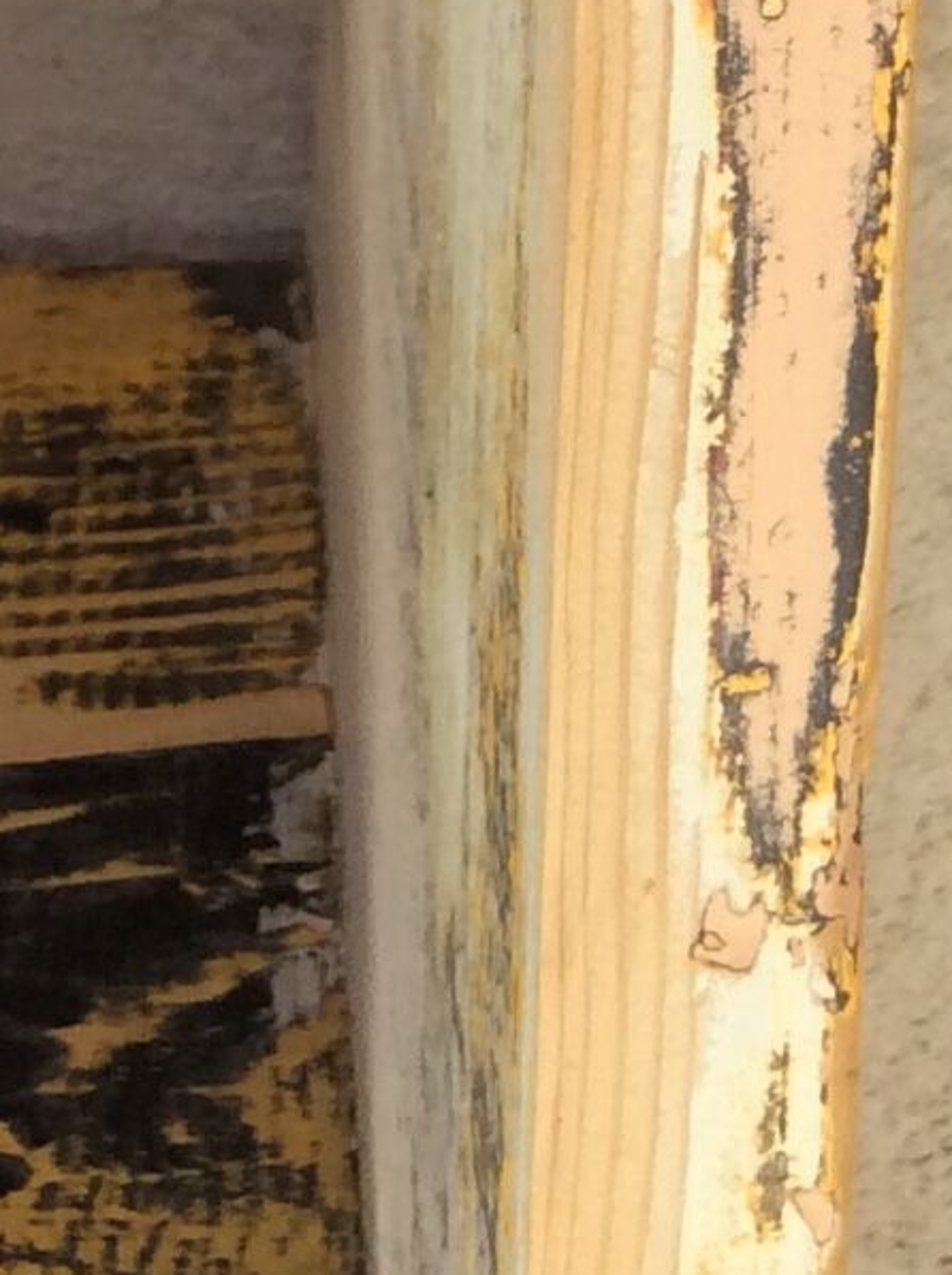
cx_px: 239
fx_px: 5110
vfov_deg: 12.7
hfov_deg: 10.6
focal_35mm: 139
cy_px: -1121
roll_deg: -0.9
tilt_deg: -16.2
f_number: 2.4
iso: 32
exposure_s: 1/489
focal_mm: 3.3
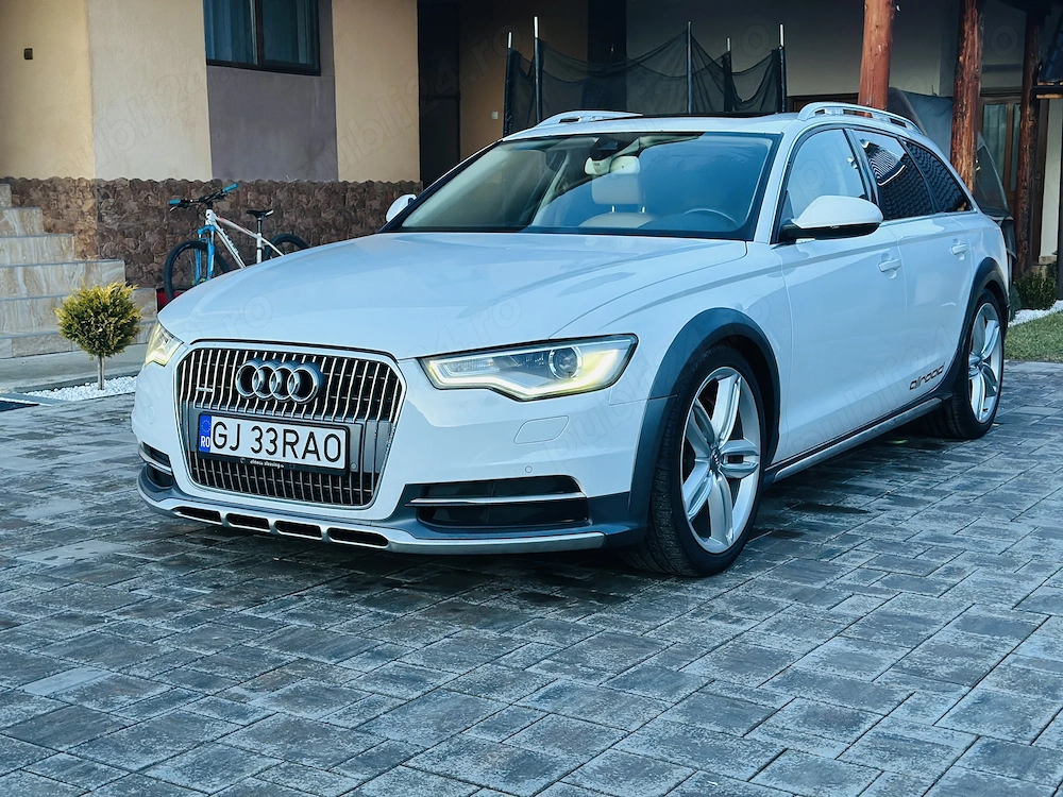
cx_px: 532
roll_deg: +0.3
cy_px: 398
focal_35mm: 48
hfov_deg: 39.7
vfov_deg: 30.3
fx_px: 1474
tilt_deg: -8.4
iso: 250
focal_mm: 6.86
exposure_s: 1/49
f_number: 1.78
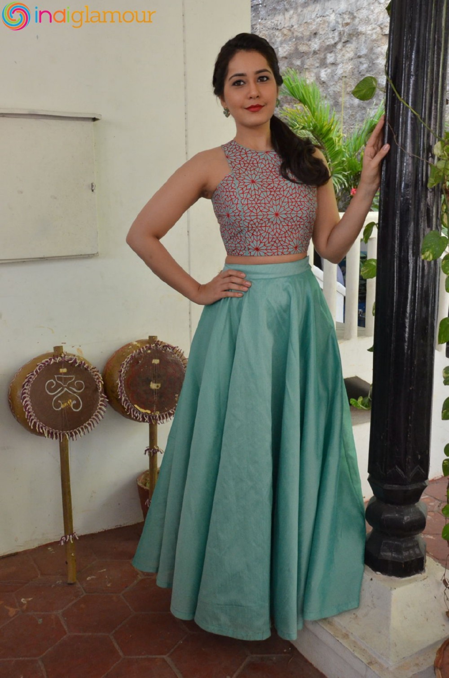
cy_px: 339
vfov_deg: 53.2
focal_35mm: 36
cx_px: 224
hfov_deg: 36.7
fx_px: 677
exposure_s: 1/125
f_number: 9
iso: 2000
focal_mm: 24
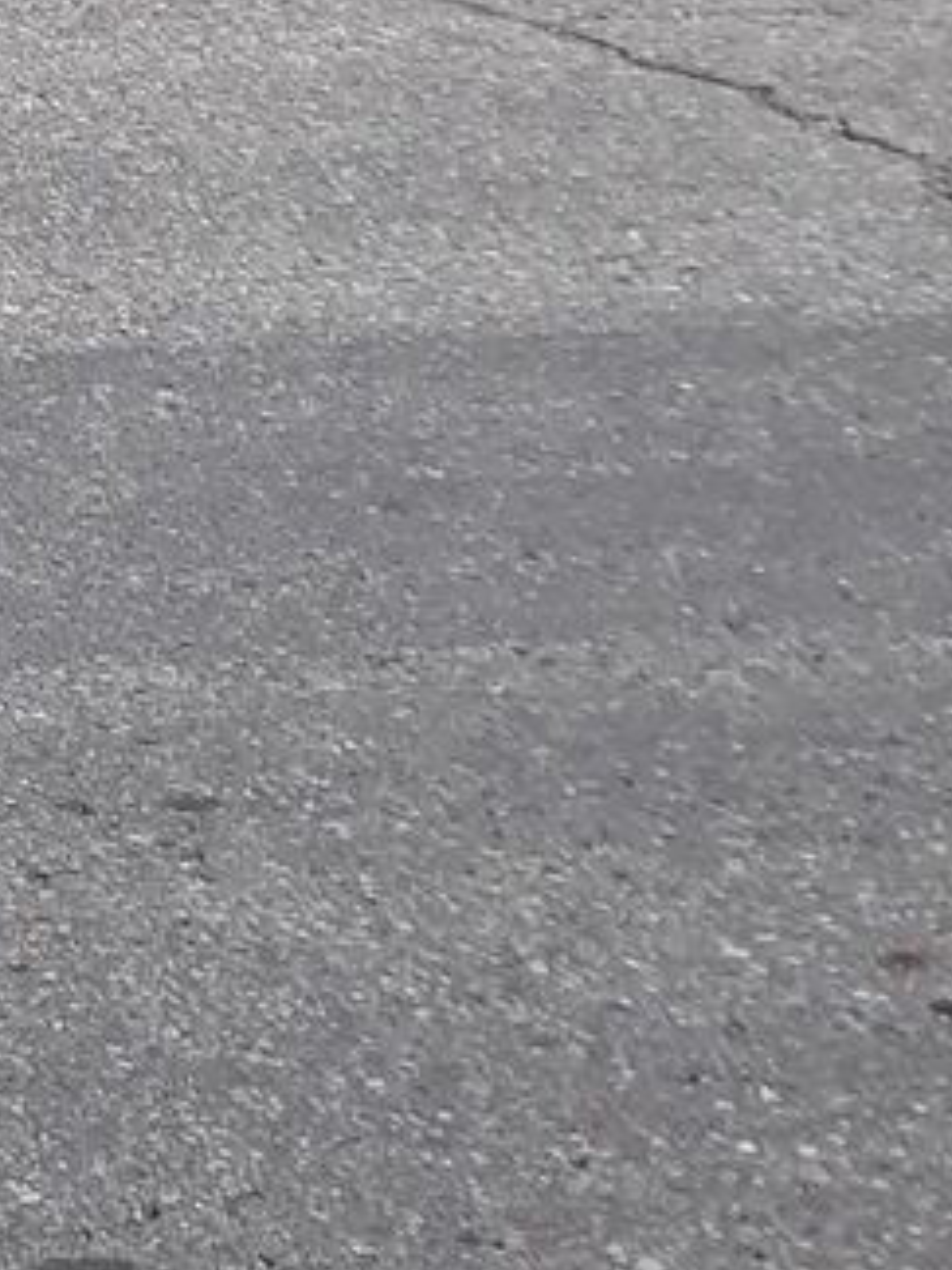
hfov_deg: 11.2
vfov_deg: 14.7
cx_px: -1023
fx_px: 4327
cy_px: -1001
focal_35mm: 118
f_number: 1.7
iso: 40
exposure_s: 1/2049
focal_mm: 3.7
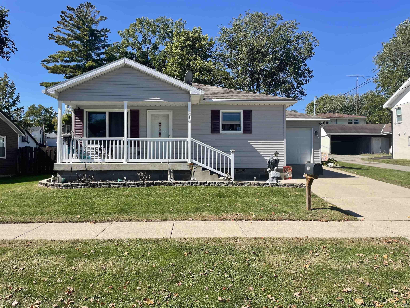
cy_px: 154
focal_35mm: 26
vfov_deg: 53.1
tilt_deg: +1.1
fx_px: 308
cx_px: 205
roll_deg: +0.3
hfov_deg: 67.3
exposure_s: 1/2618
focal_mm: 4.2
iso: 32
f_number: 1.6
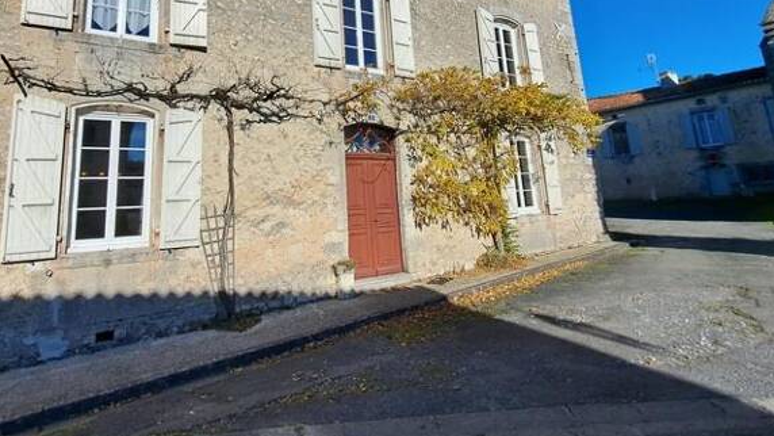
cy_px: 121
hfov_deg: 88.8
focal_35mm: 19
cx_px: 323
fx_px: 390
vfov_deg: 56.1
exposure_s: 1/2141
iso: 50
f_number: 2.2
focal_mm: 1.74
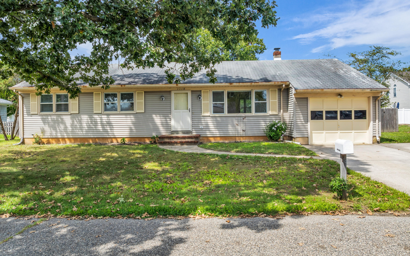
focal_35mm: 26
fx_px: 290
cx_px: 202
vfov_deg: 47.5
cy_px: 119
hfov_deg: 70.4
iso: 120
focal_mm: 12.29
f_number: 2.8
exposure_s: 1/1600
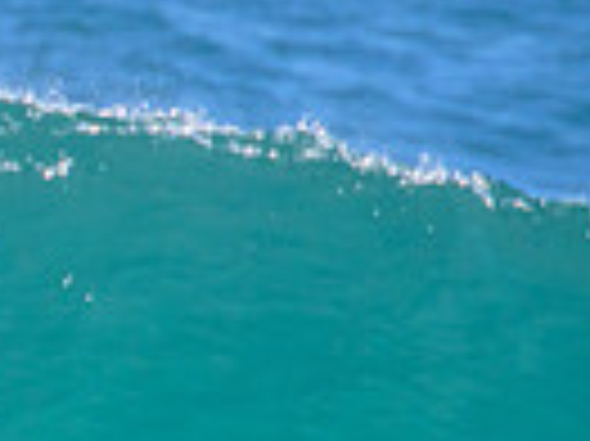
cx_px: -412
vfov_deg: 0.4
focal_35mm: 3948
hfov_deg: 0.5
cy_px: 562
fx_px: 67229
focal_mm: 800
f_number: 11
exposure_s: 1/2000
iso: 1000
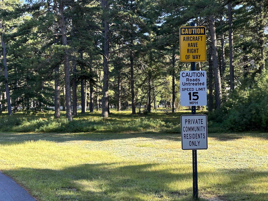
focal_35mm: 48
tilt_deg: -1.0
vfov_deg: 30.3
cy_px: 100
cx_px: 134
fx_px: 372
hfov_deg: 39.7
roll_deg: -0.1
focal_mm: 6.86
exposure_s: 1/321
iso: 64
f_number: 1.78
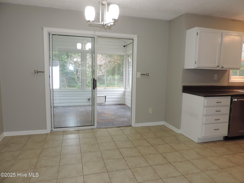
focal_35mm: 24
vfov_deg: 56.8
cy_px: 92
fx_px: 169
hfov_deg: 71.6
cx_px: 122
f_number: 3
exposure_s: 1/40
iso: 200
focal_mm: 4.3
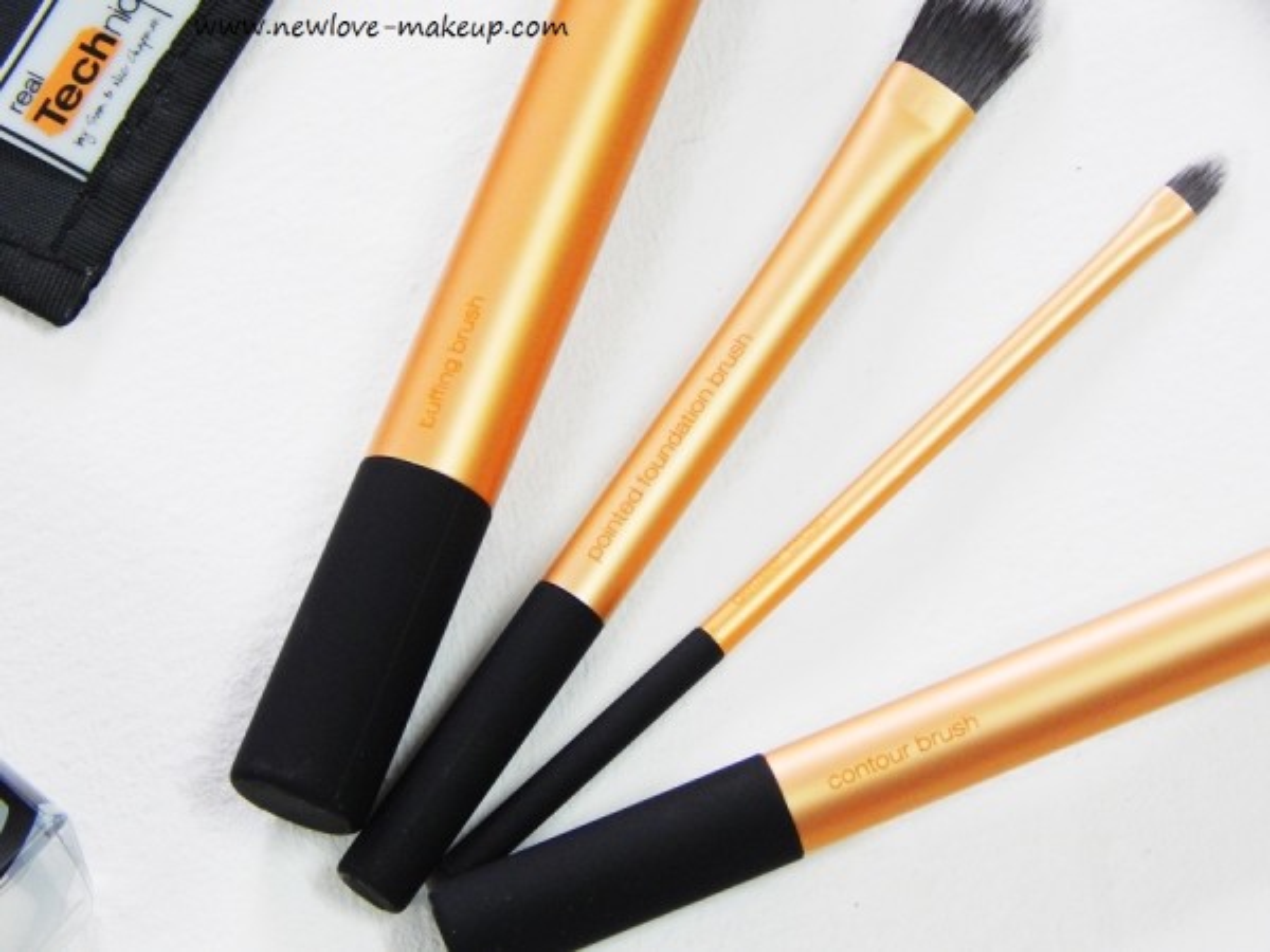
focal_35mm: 142
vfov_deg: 10.4
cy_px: 476
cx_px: 635
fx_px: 5210
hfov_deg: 13.9
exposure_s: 1/15
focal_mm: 25.3
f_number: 4.9
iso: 720
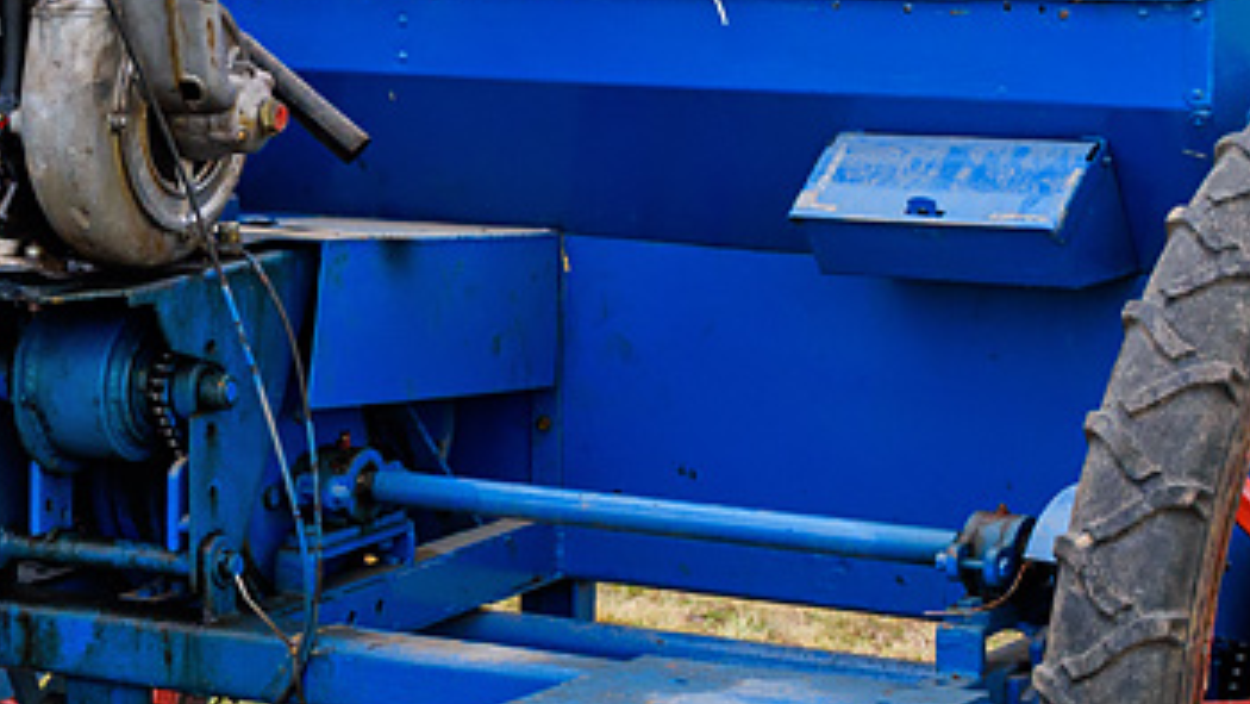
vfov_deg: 9.0
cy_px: 633
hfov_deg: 15.3
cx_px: -307
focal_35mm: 135
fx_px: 4469
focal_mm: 25
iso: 200
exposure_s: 1/200
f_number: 8
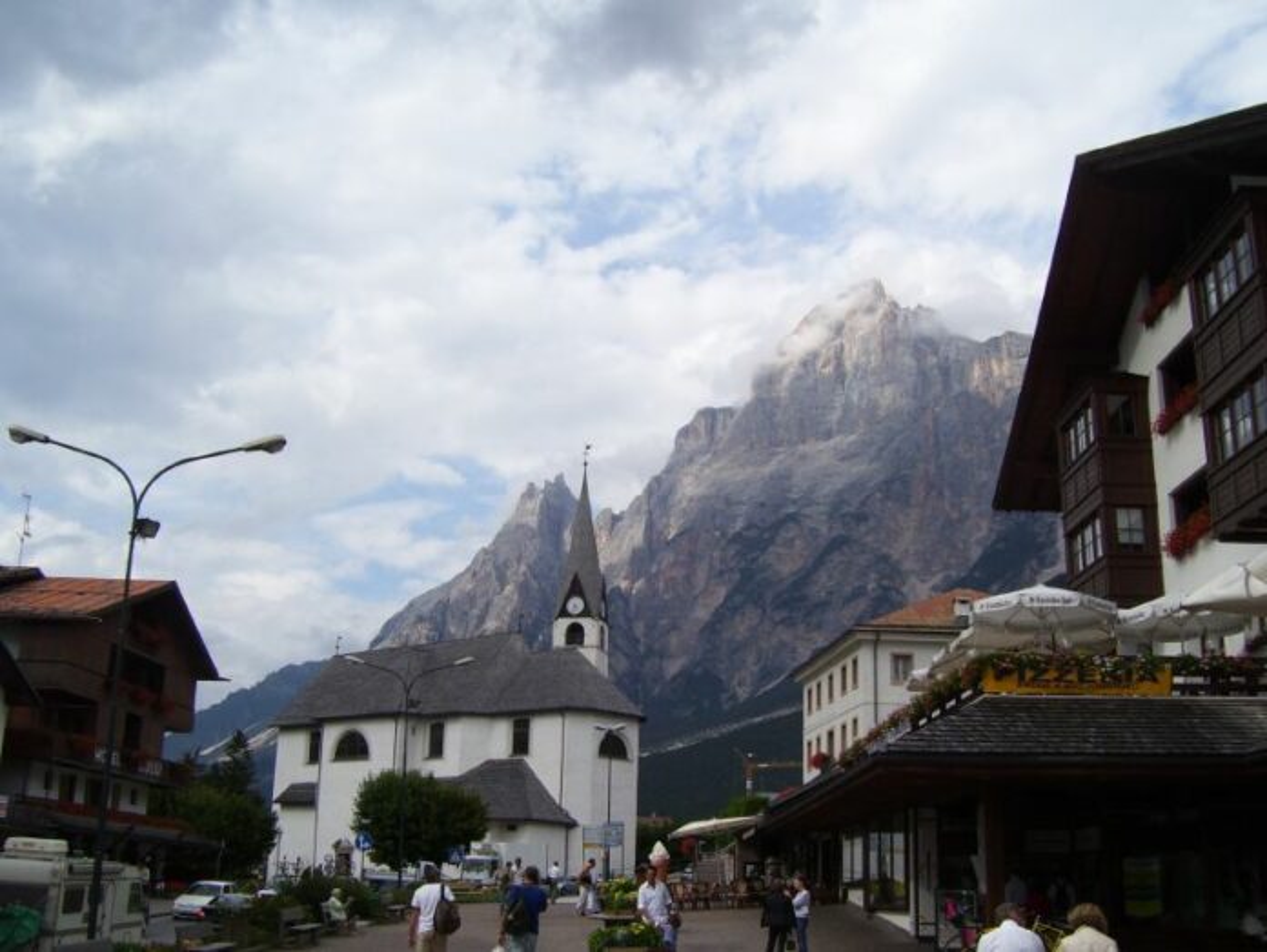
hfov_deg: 50.1
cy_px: 476
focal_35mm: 37
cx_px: 634
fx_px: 1355
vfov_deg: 38.7
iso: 80
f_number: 4.8
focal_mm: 6
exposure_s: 1/750
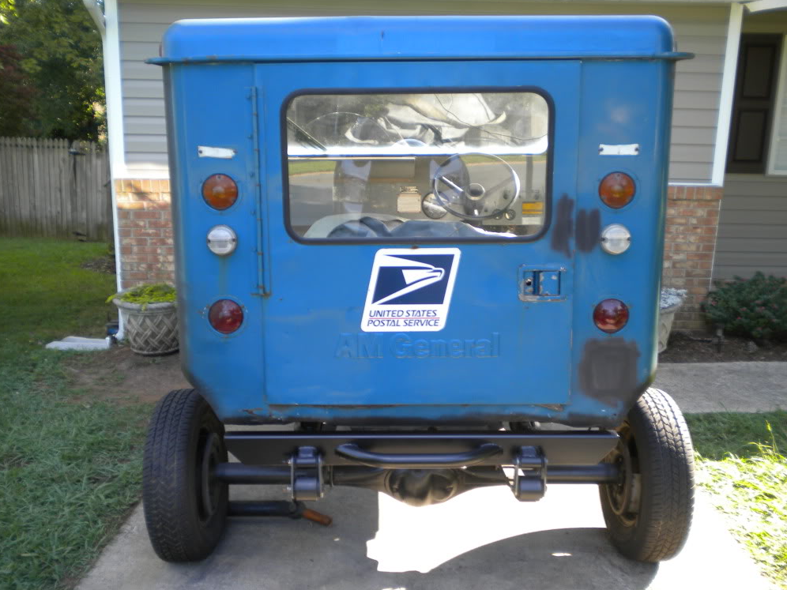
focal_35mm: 36
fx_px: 818
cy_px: 287
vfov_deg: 39.7
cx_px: 383
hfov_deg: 51.3
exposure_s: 1/82
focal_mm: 6.3
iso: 80
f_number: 3.1
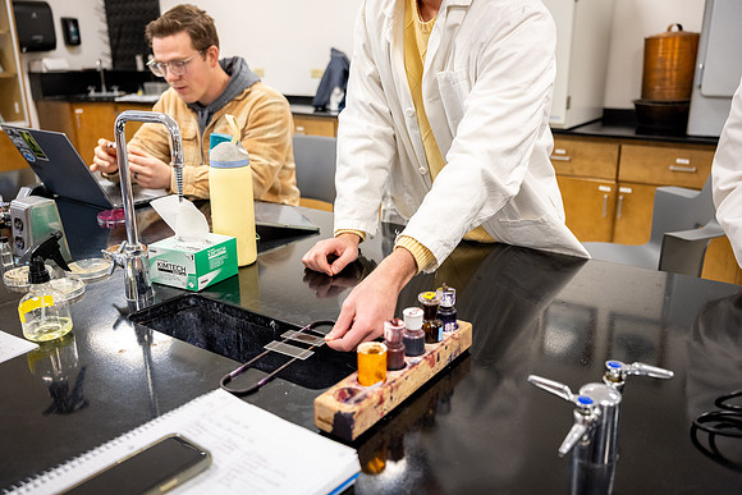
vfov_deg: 42.3
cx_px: 371
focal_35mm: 31
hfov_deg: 60.2
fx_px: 640
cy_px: 248
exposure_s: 1/160
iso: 1000
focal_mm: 29.5
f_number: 3.2
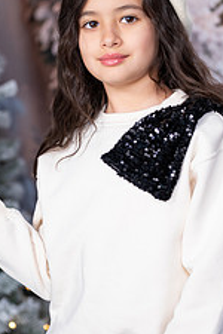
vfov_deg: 14.6
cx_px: 85
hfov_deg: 9.8
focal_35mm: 140
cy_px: 197
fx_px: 1301
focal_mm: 70
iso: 250
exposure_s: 1/160
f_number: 2.8
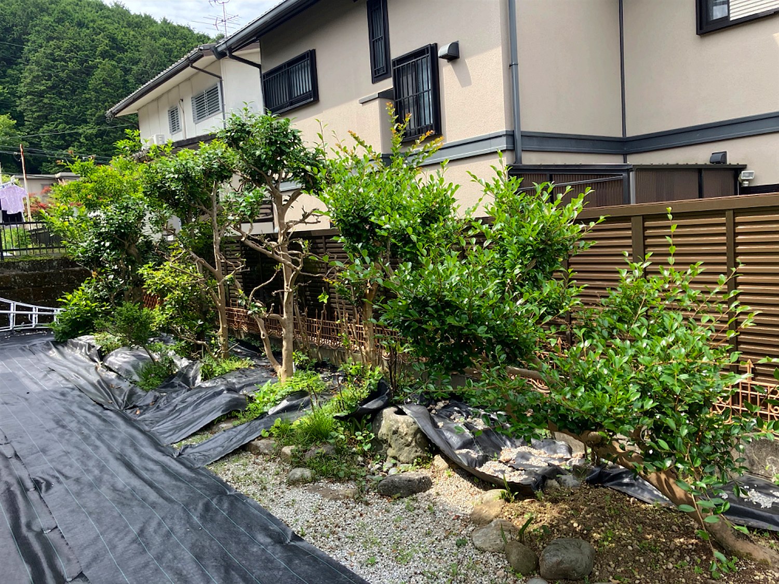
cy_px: 292
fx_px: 630
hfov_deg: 63.4
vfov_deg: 49.7
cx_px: 390
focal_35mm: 28
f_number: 1.8
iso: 32
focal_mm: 3.99
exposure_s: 1/528
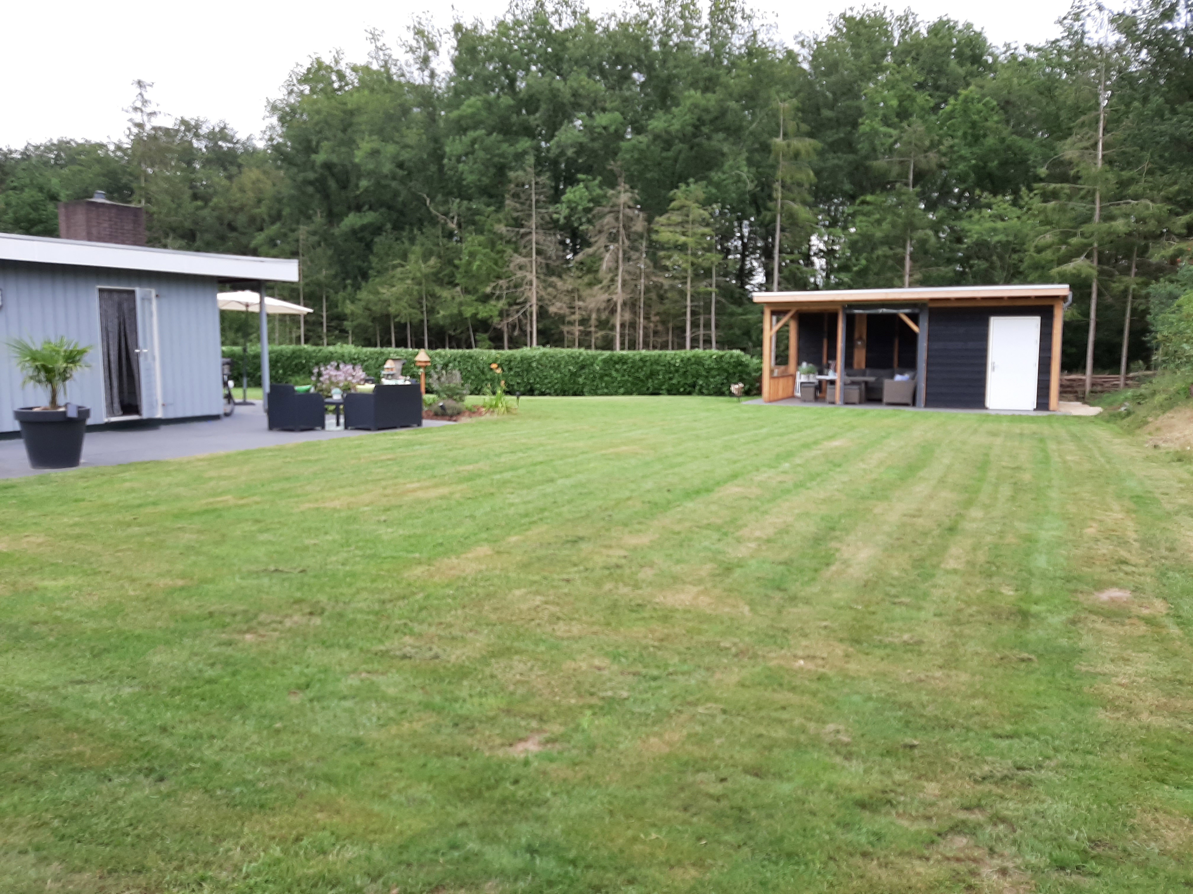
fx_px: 896
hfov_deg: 67.3
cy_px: 447
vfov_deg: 53.1
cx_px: 596
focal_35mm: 26
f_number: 1.7
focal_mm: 3.93
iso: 40
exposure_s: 1/438
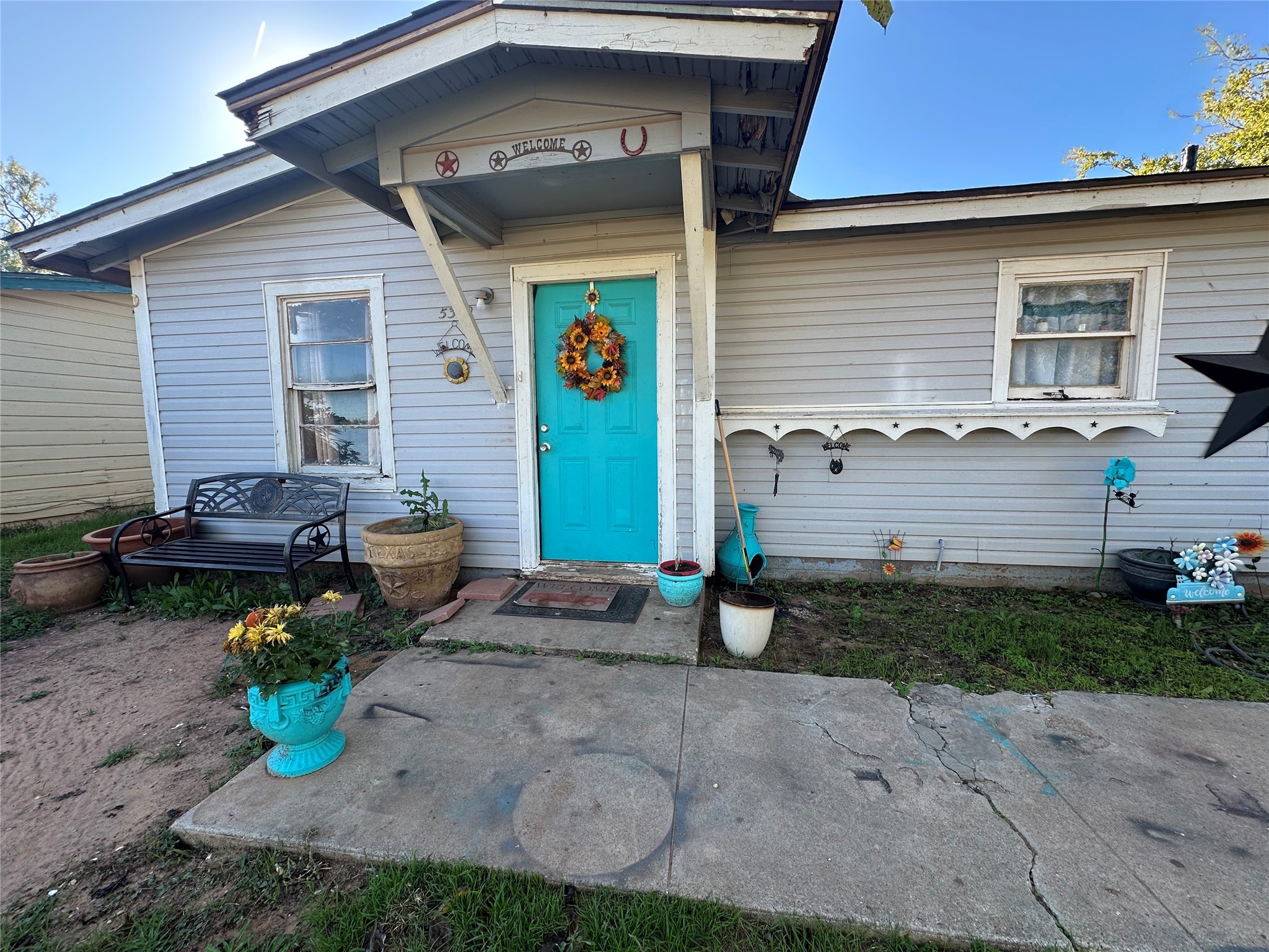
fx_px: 513
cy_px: 476
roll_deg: +0.6
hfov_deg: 102.1
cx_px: 634
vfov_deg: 85.7
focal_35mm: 14
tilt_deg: -4.5
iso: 40
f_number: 2.2
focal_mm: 2.22
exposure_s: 1/287
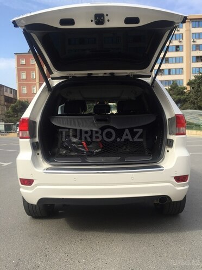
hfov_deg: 48.2
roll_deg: +3.0
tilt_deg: -1.6
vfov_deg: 61.7
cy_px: 135
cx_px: 101
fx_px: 226
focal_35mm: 29
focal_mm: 4.15
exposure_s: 1/1236
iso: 32
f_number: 2.2
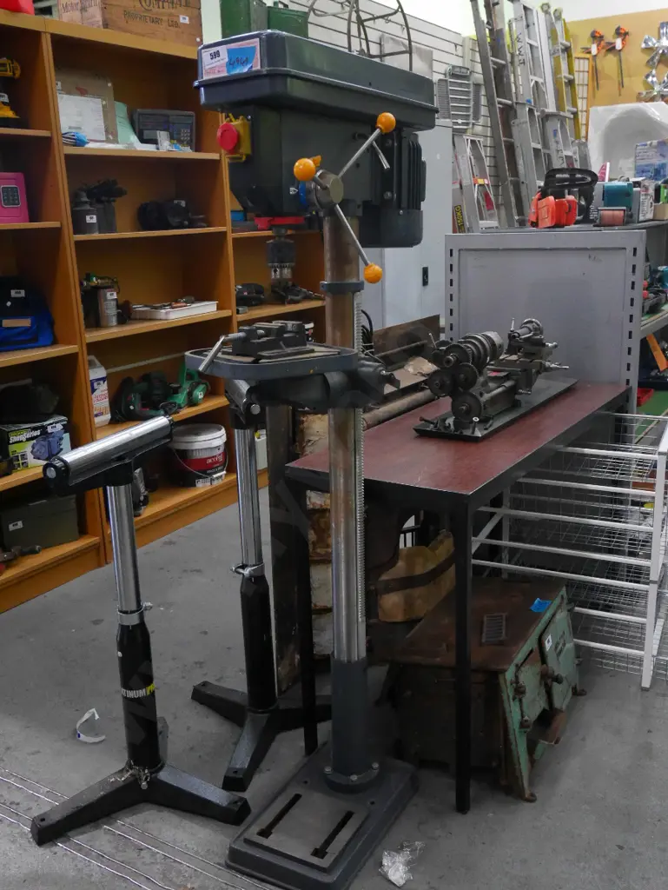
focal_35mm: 34
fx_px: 874
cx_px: 334
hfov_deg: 41.8
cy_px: 445
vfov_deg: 53.9
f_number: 4
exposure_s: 1/100
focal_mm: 17
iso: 3200
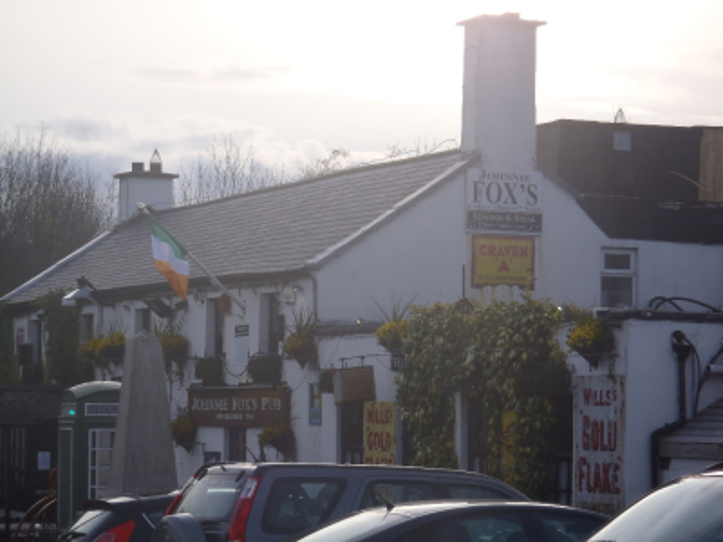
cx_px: 362
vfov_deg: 12.6
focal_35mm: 118
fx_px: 2465
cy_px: 271
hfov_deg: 16.7
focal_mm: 21.22
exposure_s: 1/200
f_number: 5.5
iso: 100
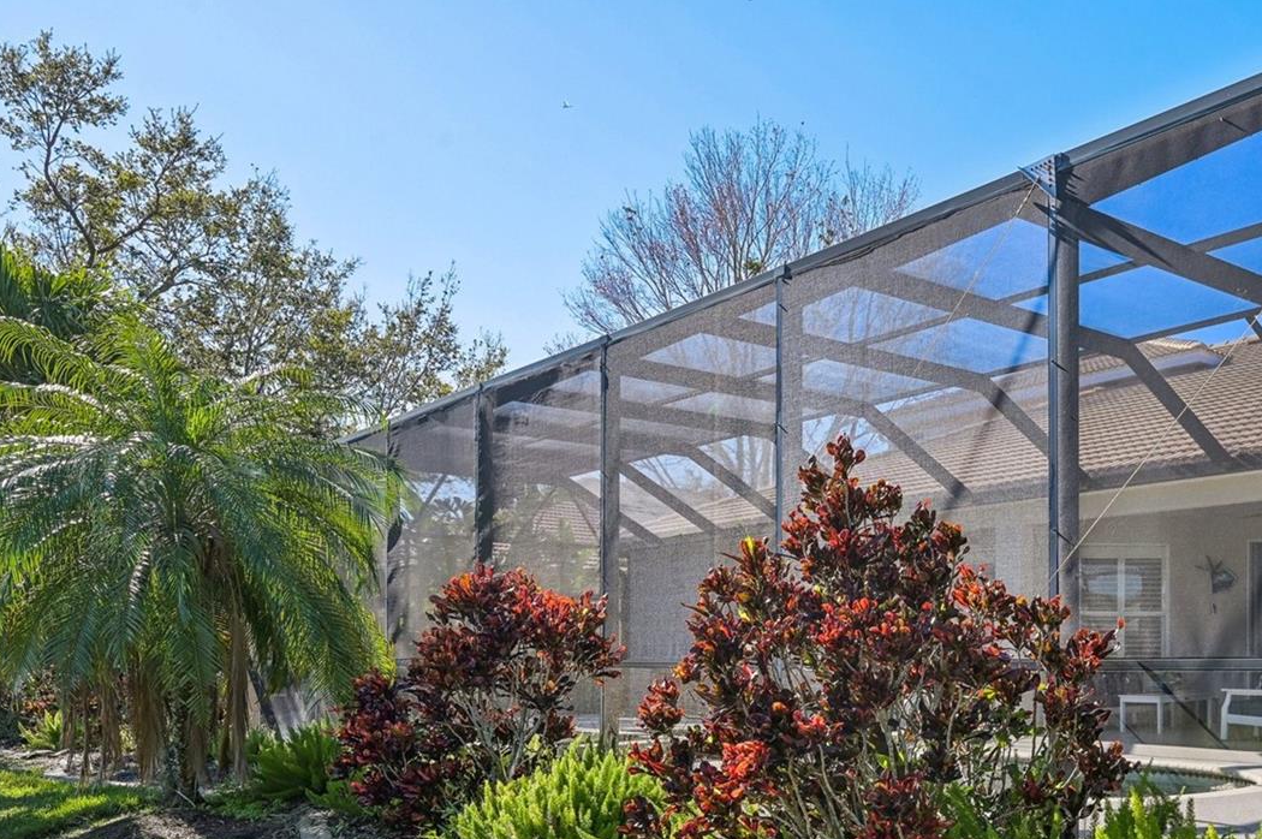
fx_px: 1147
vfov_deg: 39.2
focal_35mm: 33
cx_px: 935
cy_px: 617
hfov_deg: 55.1
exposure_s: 1/400
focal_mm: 21.5
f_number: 8
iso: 400
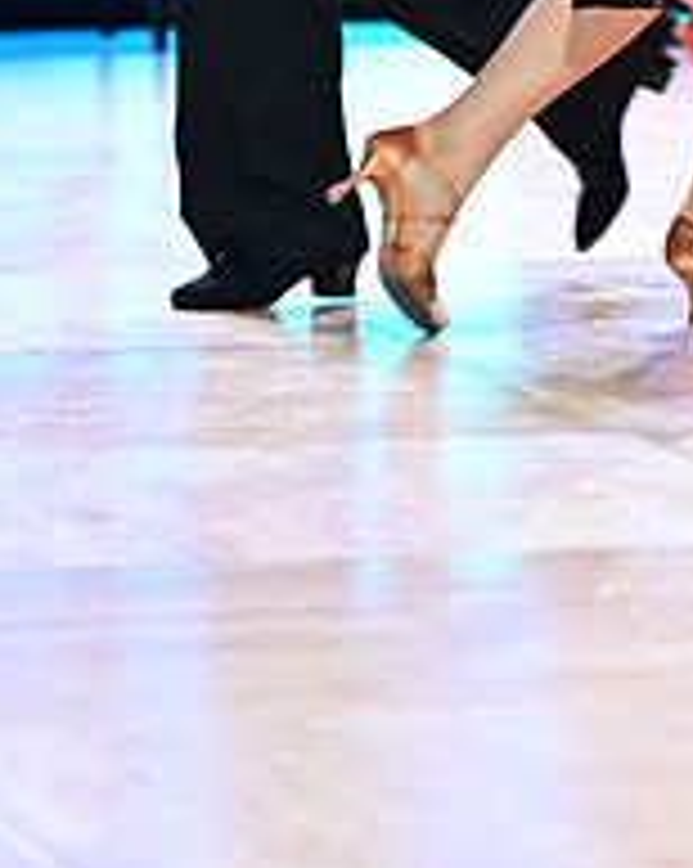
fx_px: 11966
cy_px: -427
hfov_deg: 3.3
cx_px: 670
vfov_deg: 4.1
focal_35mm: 466
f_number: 2.8
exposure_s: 1/250
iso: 1600
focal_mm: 165
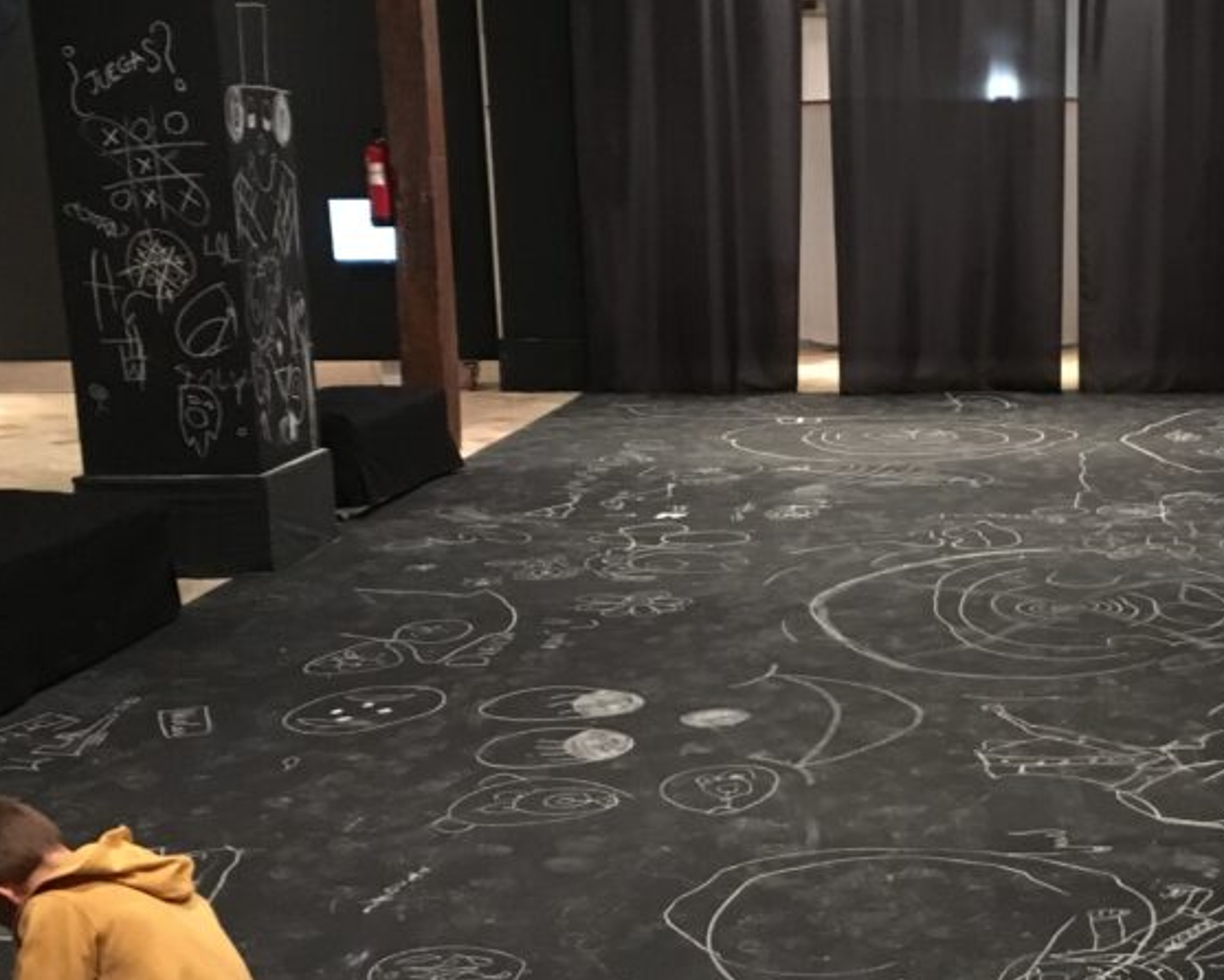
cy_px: 580
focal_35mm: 52
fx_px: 1884
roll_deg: +1.6
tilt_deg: -13.1
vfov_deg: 29.1
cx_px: 938
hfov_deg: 35.1
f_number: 2.2
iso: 320
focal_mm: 4.15
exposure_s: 1/17
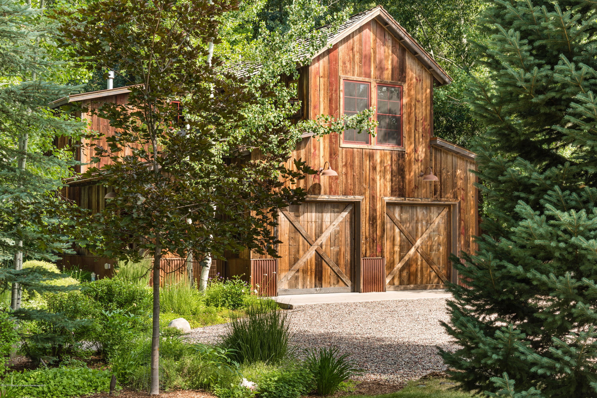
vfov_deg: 27.0
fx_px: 829
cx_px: 298
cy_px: 199
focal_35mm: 50
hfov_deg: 39.6
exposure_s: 1/100
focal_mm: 50
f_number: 6.3
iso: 100
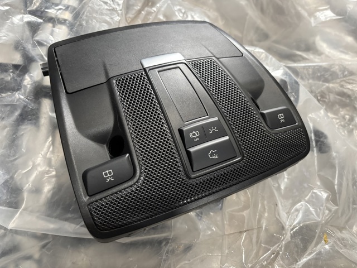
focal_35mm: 26
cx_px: 178
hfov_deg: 67.3
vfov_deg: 53.1
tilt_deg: -47.8
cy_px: 134
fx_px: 268
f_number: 1.6
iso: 320
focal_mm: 5.96
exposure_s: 1/50
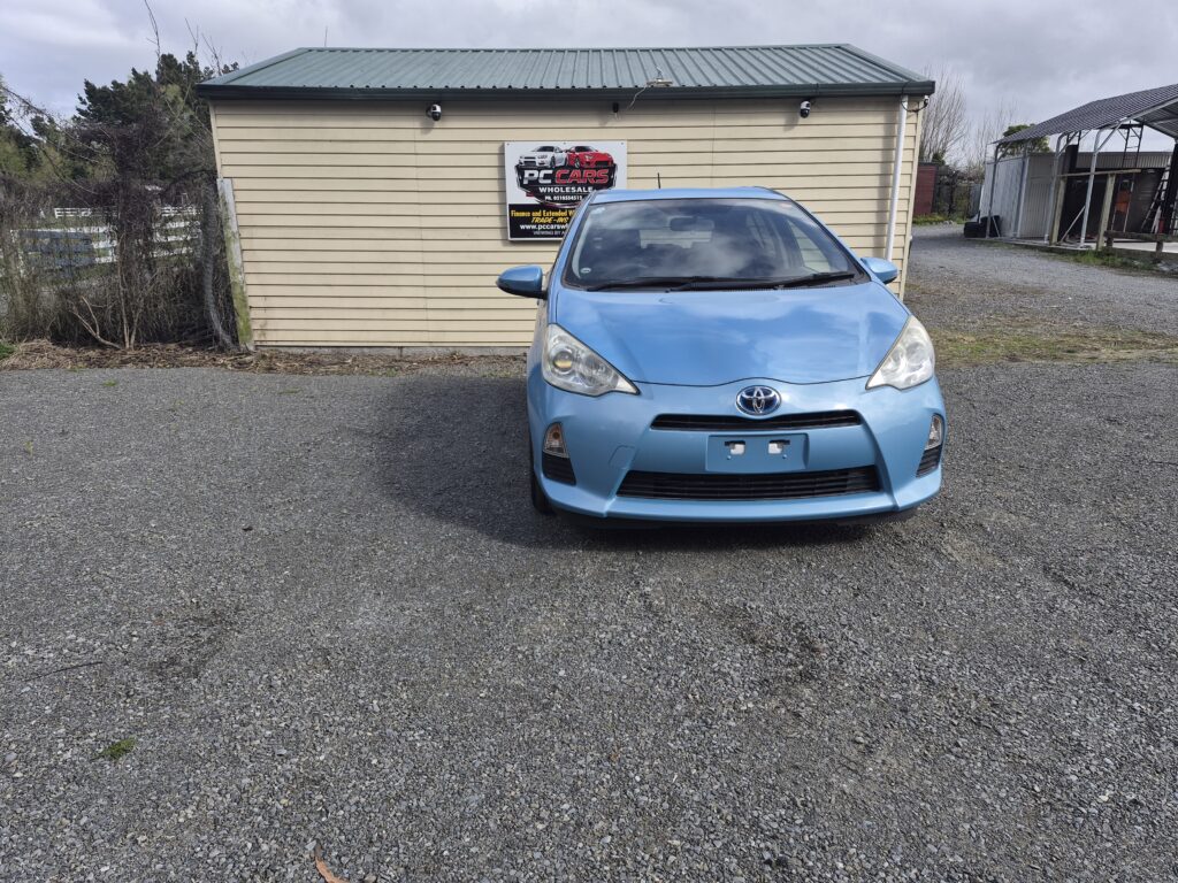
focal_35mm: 23
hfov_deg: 73.9
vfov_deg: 58.9
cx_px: 589
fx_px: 783
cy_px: 442
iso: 25
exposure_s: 1/964
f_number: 1.8
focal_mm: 5.4
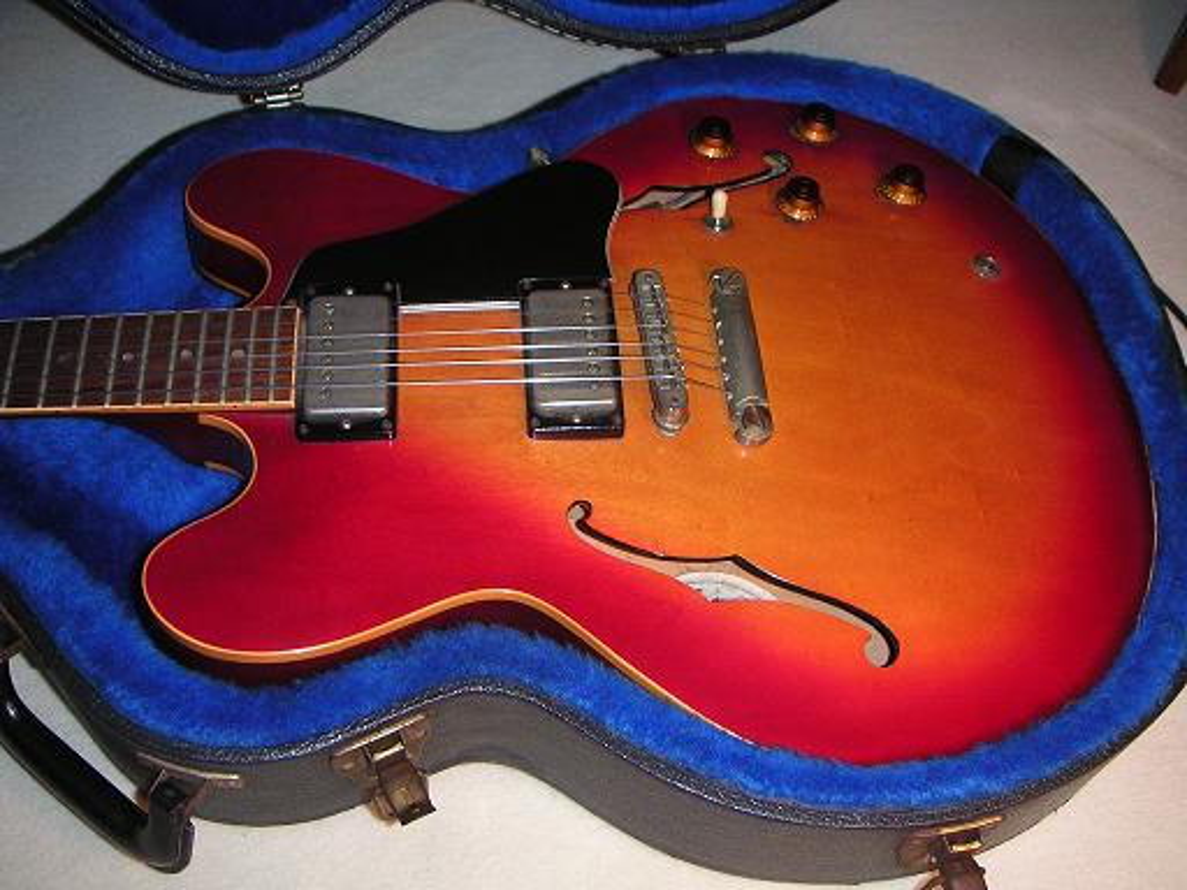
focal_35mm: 38
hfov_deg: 49.0
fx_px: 1303
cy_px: 445
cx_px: 594
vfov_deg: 37.7
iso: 160
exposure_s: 1/45
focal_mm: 6
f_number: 2.8
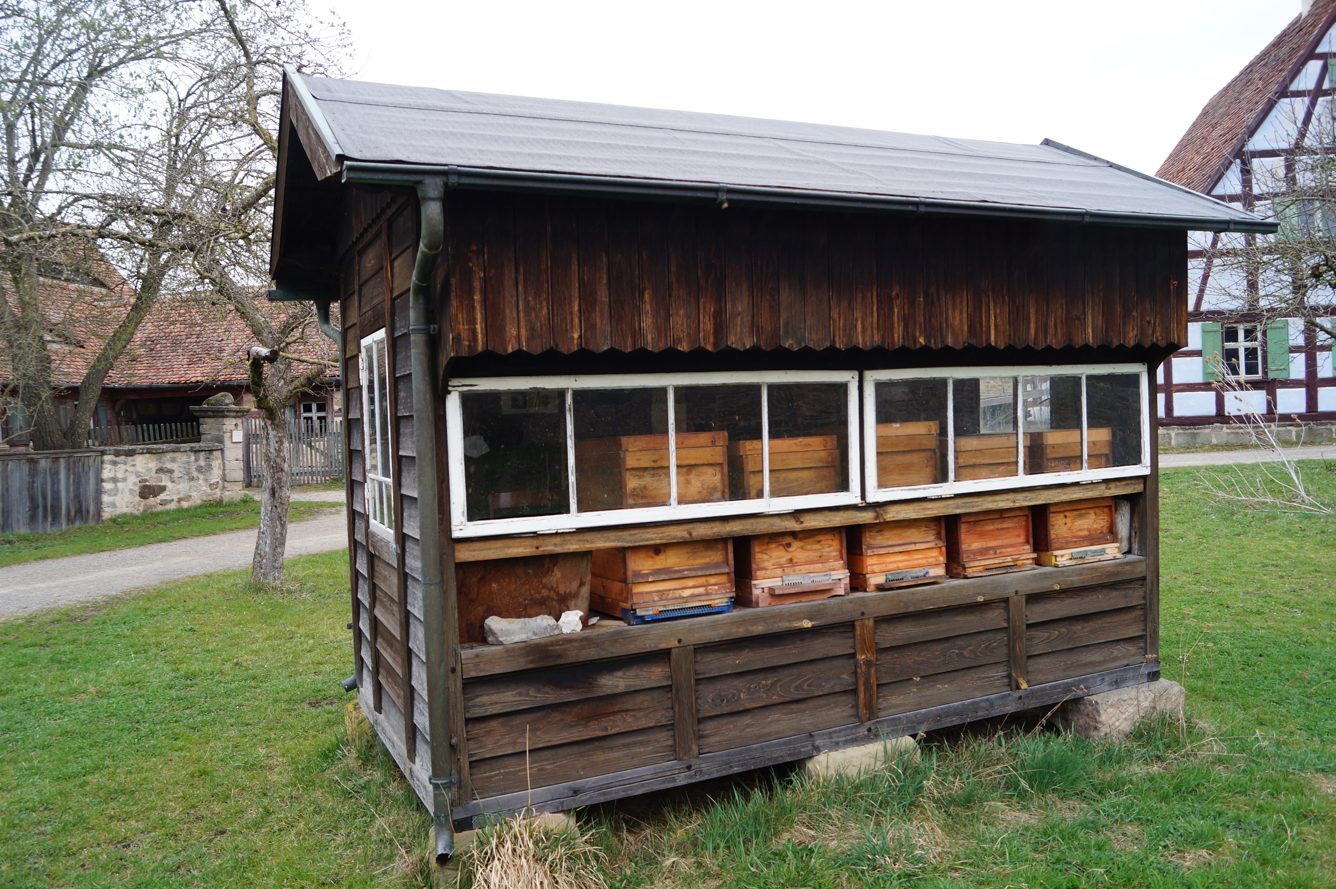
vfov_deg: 47.9
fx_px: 1001
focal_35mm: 27
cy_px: 444
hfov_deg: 67.4
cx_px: 668
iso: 100
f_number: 5.6
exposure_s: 1/80
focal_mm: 18
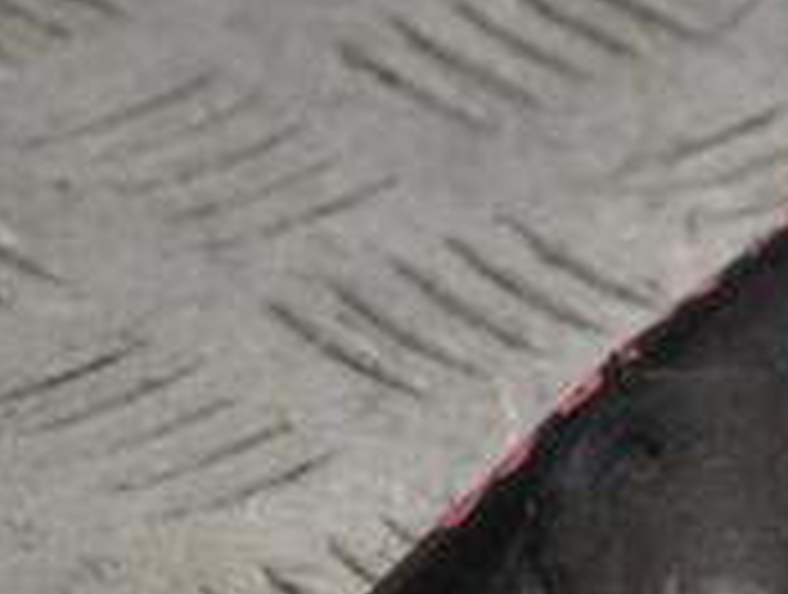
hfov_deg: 4.3
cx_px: 901
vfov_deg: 3.3
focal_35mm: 454
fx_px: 10356
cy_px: 706
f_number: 8
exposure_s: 1/200
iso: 800
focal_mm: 92
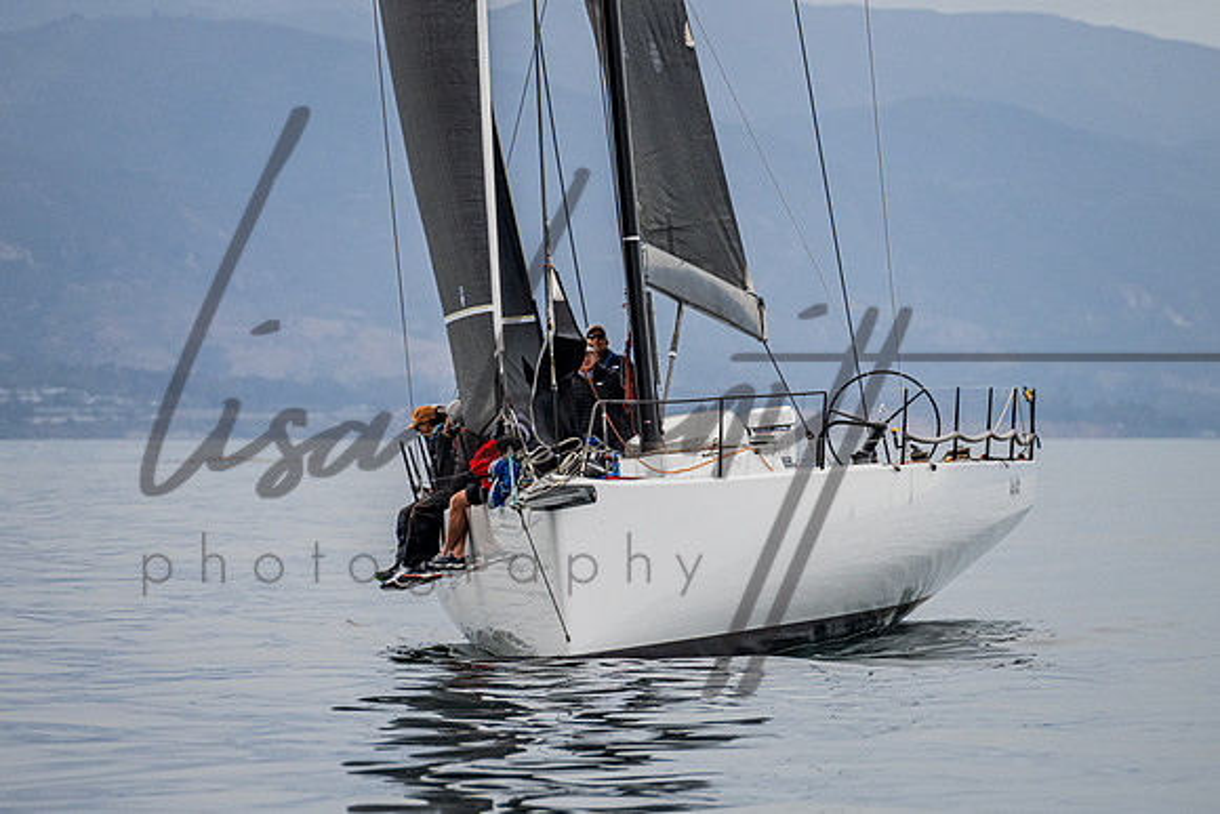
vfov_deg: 2.9
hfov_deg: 4.3
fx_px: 16323
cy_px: 370
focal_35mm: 482
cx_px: 627
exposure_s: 1/2000
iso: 800
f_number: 8
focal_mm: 370
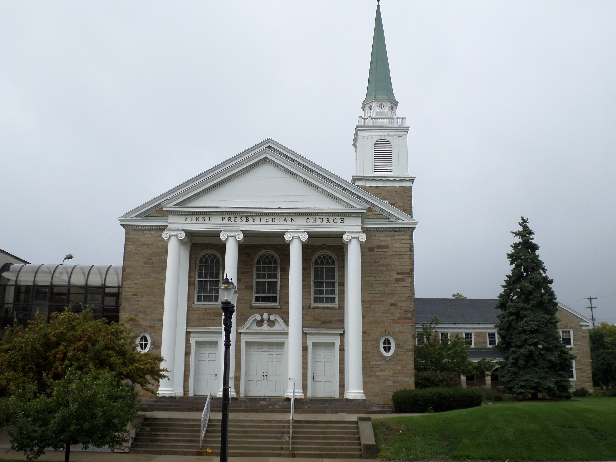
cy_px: 231
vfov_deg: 39.7
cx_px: 308
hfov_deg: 51.4
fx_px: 641
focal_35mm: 36
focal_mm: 6.5
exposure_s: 1/1000
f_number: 3
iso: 80
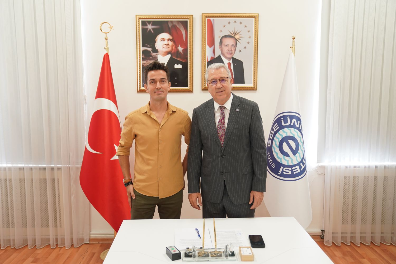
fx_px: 352
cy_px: 132
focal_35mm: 32
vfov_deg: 41.1
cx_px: 198
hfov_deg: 58.7
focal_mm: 32
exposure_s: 1/125
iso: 1600
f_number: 3.2
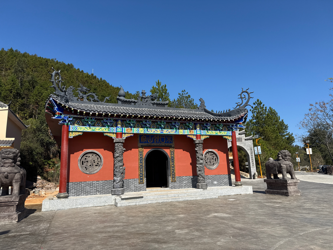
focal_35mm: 24
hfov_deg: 71.6
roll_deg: +2.5
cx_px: 166
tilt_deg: +11.0
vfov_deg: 56.8
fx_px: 231
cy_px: 125
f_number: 1.78
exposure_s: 1/5319
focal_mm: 6.76
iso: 80
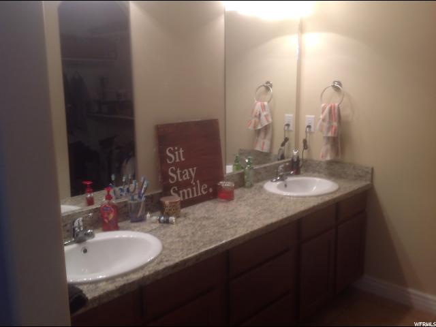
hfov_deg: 52.6
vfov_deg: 40.7
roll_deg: -0.8
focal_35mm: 35
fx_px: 441
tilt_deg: -9.9
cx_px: 218
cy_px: 164
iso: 50
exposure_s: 1/15
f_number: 2.4
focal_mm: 4.28
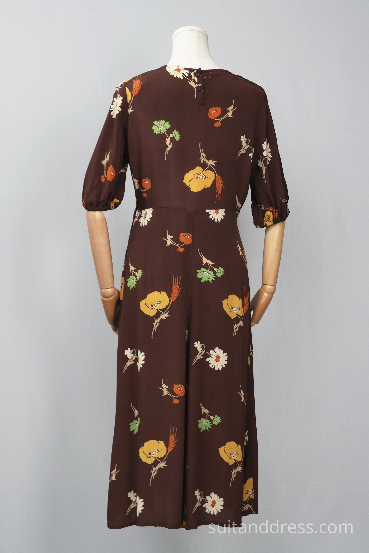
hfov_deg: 22.6
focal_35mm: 60
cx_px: 184
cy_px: 276
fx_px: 922
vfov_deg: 33.4
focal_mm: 40
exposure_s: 1/30
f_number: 8
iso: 400
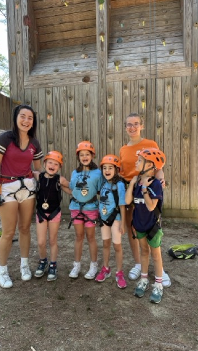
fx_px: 252
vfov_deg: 69.9
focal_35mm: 27
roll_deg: +0.4
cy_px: 176
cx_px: 92
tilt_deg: -4.0
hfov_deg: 42.9
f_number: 1.78
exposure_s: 1/265
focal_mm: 6.86
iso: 80
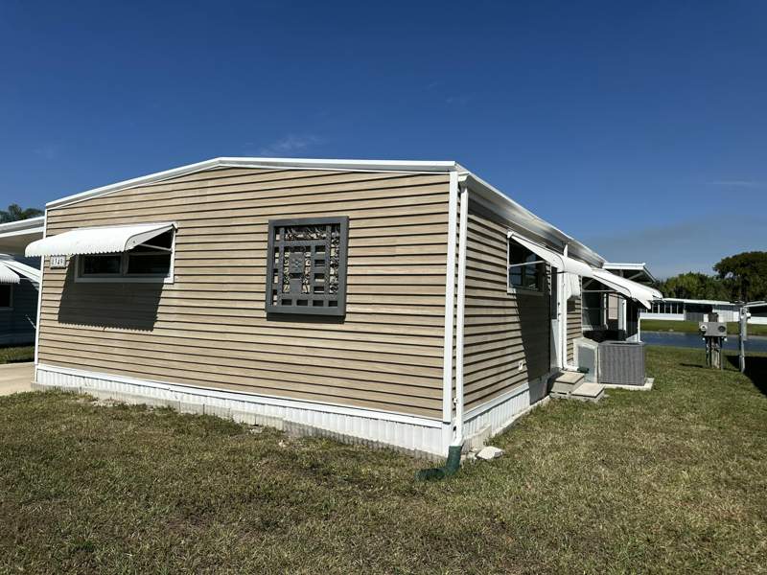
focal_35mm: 24
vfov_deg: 56.8
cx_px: 384
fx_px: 532
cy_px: 288
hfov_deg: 71.6
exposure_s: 1/10753
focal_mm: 6.86
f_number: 1.78
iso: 80
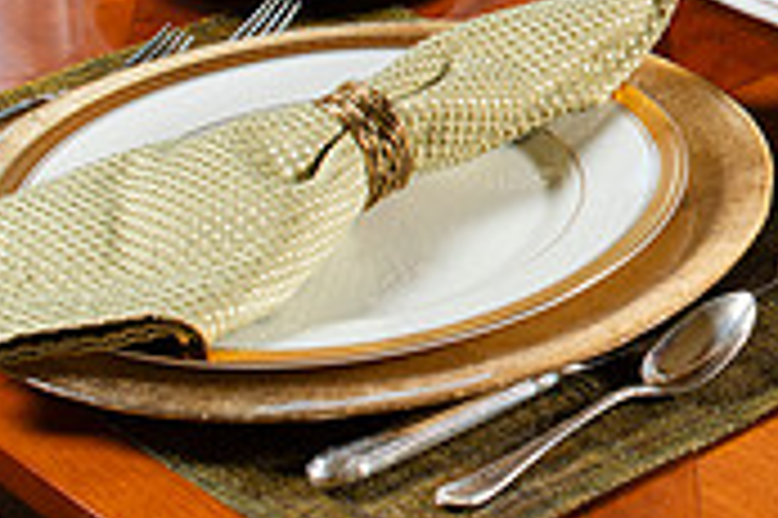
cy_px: -128
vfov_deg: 8.1
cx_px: 1255
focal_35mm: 168
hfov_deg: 11.6
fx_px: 3627
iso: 250
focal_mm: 50
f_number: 7.1
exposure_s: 1/160
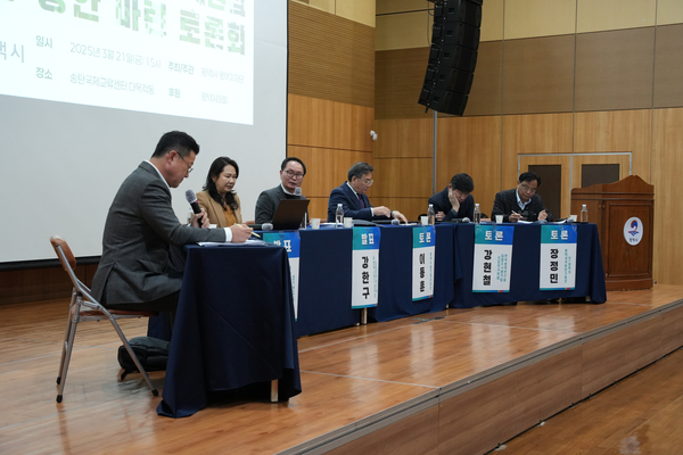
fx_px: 969
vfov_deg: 26.4
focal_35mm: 51
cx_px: 342
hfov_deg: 38.8
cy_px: 228
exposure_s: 1/80
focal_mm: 51.1
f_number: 5.6
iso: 4000
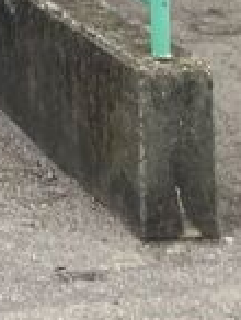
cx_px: -313
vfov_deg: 7.1
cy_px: -679
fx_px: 2268
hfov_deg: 5.9
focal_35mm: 245
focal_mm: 3.99
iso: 32
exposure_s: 1/360
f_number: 1.8
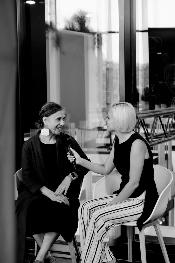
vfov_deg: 26.0
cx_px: 89
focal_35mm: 78
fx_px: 569
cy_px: 133
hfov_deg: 17.5
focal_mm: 50.5
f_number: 4
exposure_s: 1/150
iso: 640
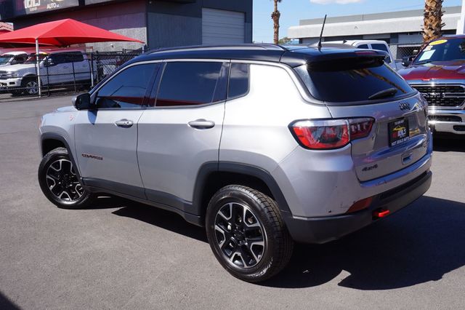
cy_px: 155
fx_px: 445
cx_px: 232
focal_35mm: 34
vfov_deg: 38.3
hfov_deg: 55.1
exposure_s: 1/80
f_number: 13
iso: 100
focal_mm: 23
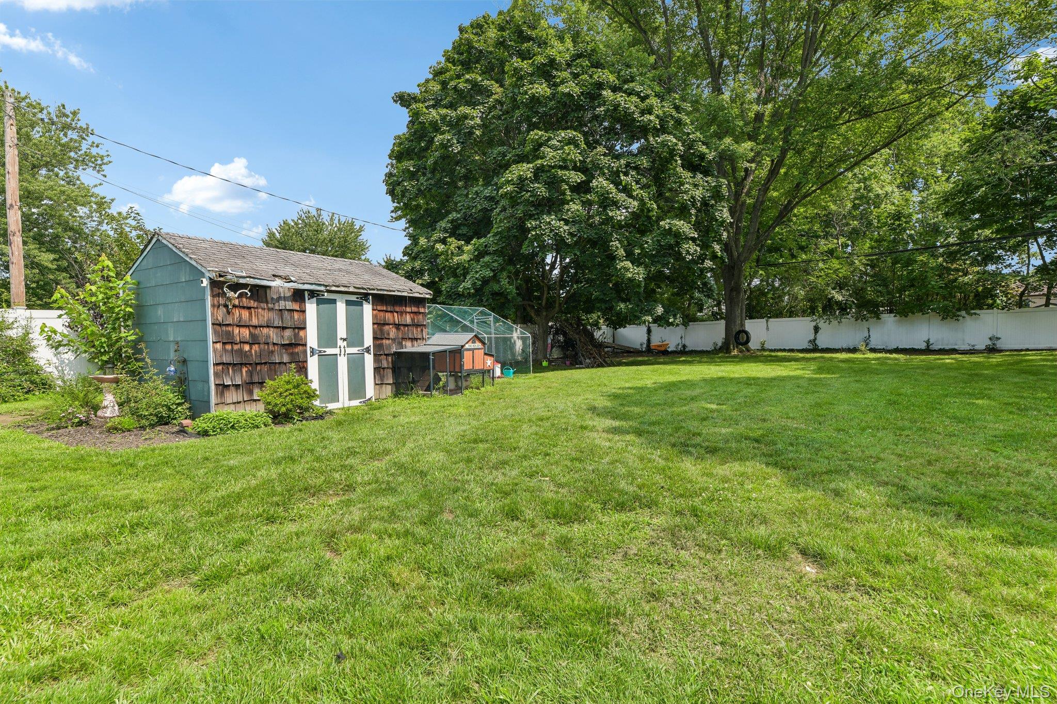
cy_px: 352
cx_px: 528
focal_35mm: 18
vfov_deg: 67.4
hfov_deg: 90.0
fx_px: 528
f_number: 9
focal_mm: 18
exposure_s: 1/160
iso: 160
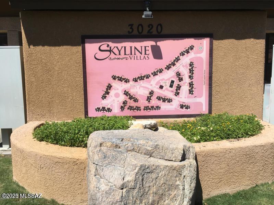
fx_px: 230
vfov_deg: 48.2
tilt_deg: -6.0
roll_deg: +1.1
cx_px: 137
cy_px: 102
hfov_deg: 61.7
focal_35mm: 29
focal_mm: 4.15
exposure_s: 1/2137
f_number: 2.2
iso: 25
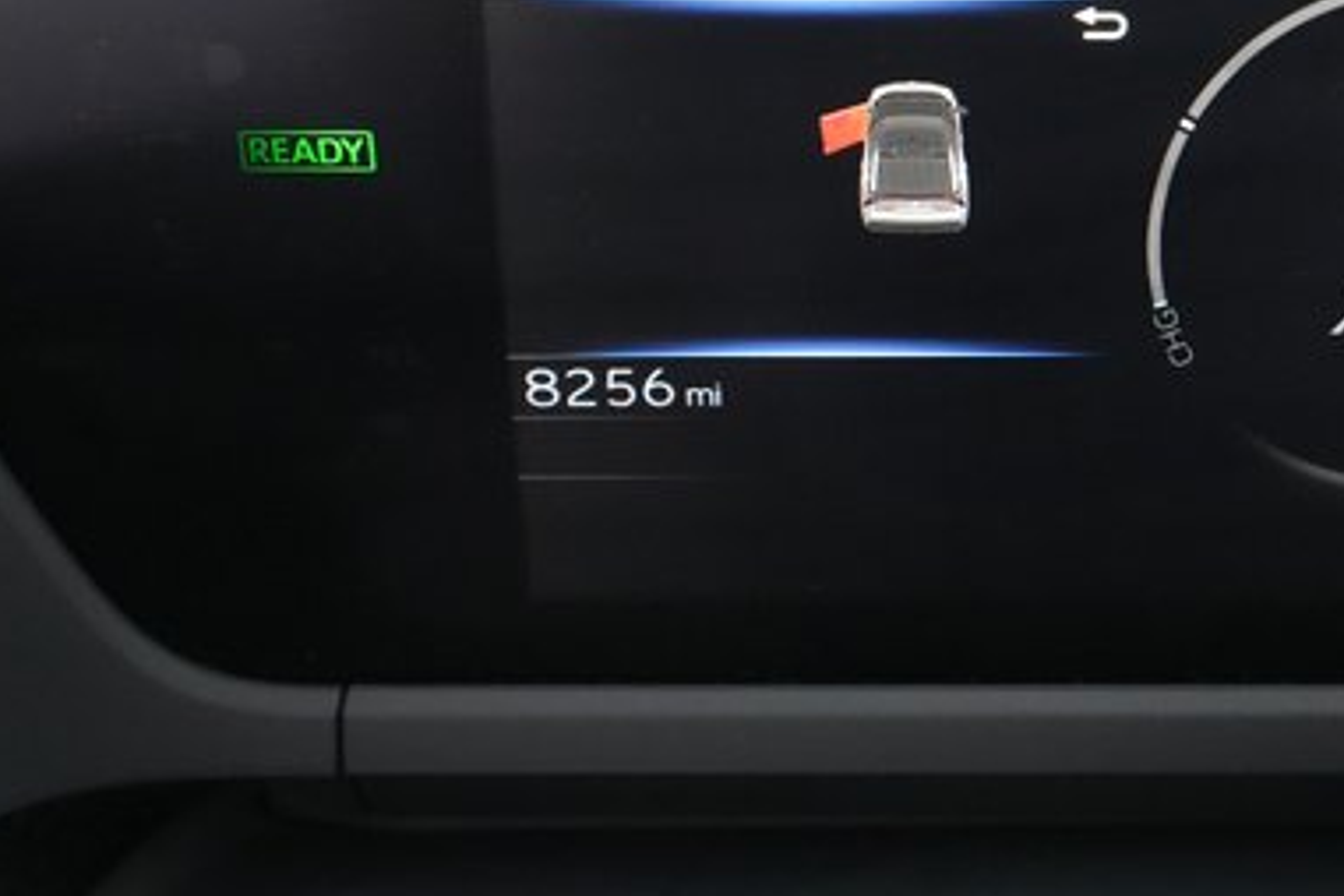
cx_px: 1083
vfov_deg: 28.1
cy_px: 180
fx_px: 1755
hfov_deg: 40.1
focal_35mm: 47
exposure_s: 1/100
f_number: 4.5
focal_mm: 28
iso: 10000
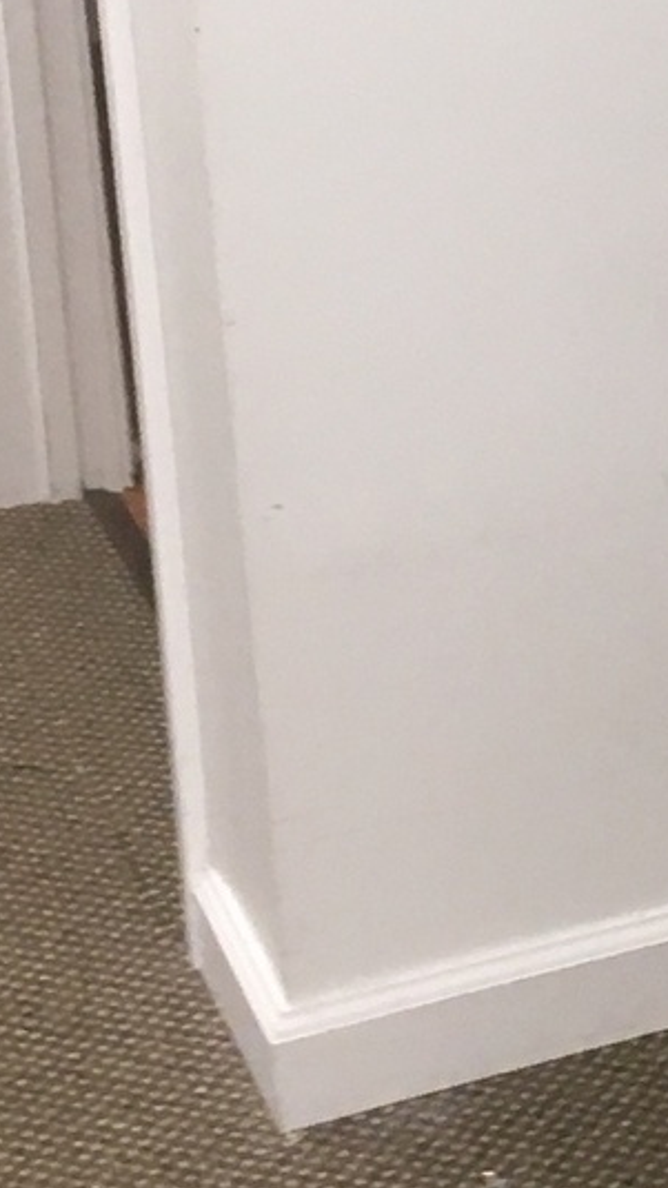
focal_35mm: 136
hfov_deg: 8.6
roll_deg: +5.4
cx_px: 1158
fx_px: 4282
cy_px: -189
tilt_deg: -13.0
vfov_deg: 15.3
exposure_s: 1/30
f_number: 2.2
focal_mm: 4.15
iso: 100
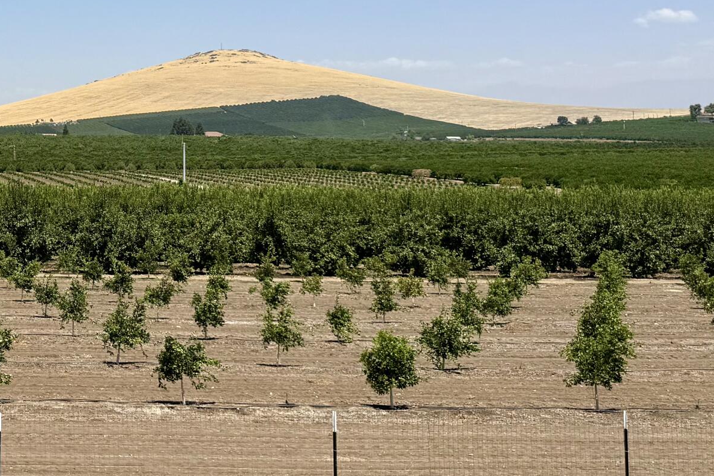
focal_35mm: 63
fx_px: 1249
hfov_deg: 28.6
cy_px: 38
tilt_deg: +5.3
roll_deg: +0.6
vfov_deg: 21.0
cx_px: -92
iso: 80
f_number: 1.78
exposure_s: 1/6711
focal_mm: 6.76
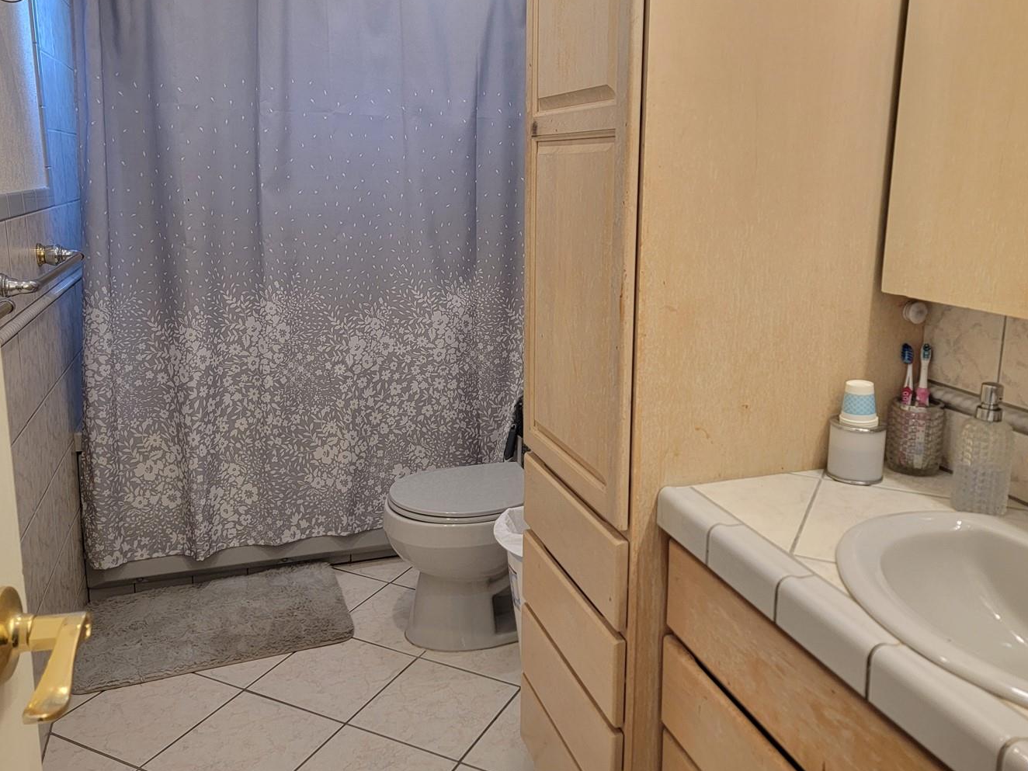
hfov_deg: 61.6
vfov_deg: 48.0
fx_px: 861
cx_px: 533
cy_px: 320
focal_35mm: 29
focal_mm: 6.7
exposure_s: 1/120
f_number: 1.8
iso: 125
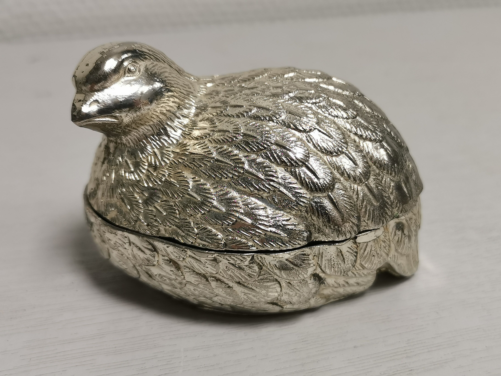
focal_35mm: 45
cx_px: 250
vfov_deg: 32.2
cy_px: 188
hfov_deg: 42.1
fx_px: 651
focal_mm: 5.58
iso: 160
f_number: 1.8
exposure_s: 1/100
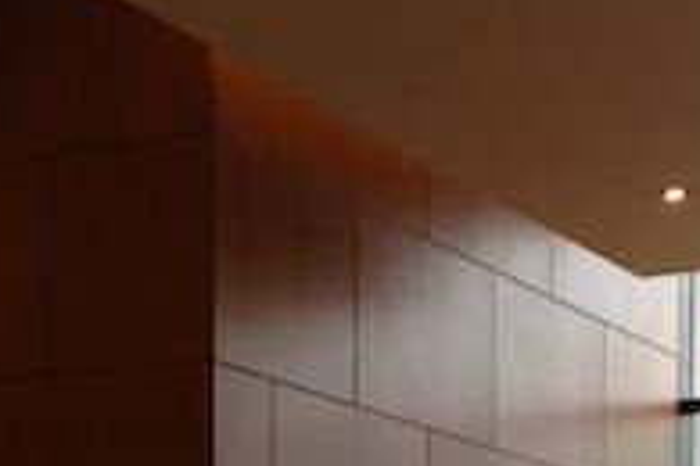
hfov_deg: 16.6
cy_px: 787
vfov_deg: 10.6
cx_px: 280
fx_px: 2391
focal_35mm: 123
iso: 50
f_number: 2.4
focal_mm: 4.12
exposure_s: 1/20
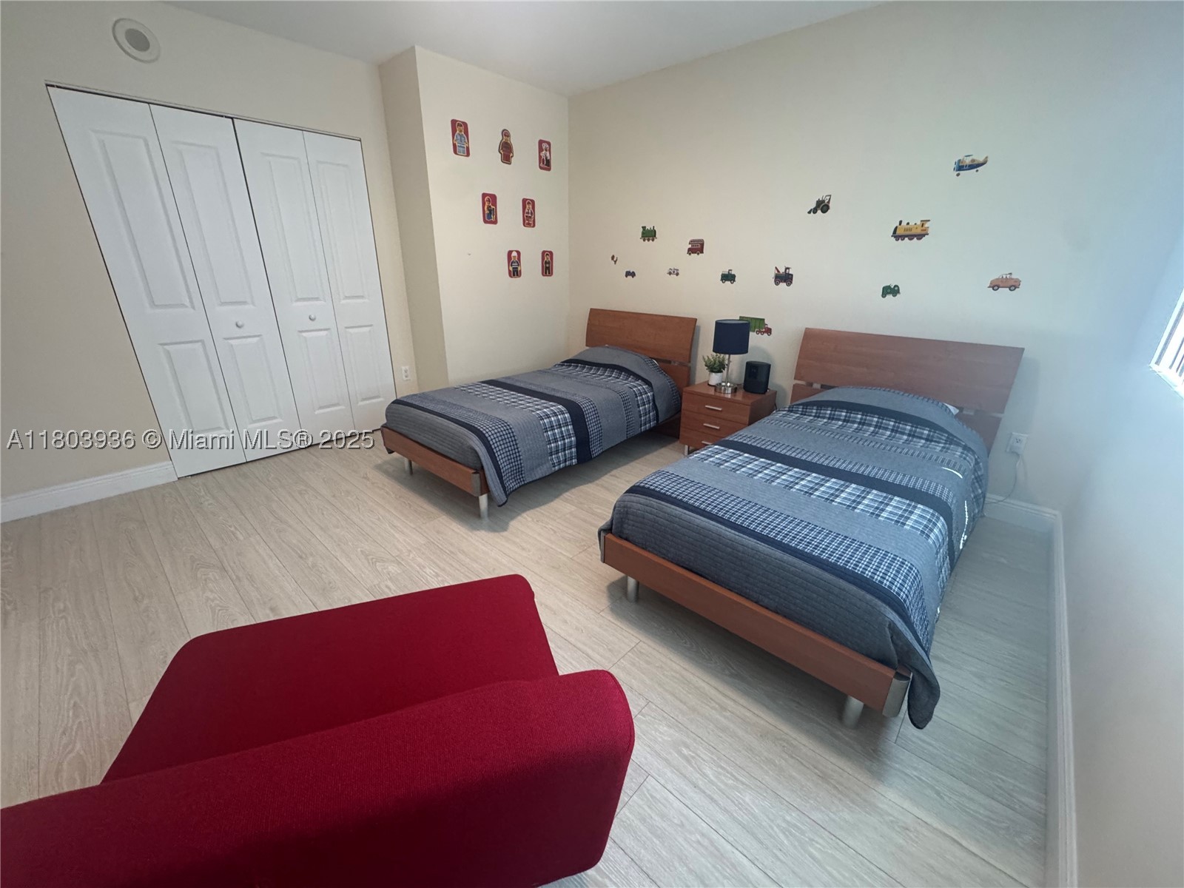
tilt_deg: -21.1
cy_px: 444
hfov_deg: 102.1
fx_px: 479
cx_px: 592
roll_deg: -1.2
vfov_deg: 85.7
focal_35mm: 14
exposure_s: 1/60
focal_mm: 2.22
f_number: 2.2
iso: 320
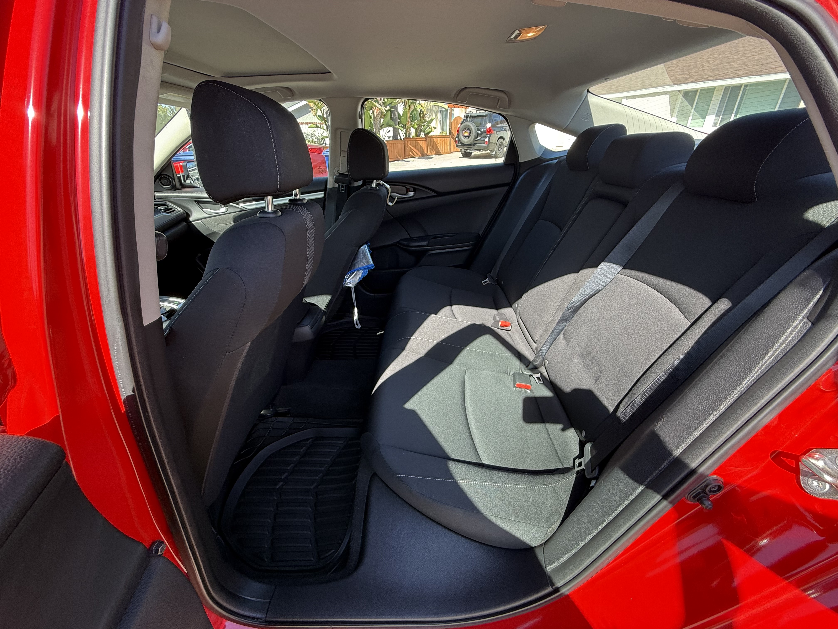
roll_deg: +1.0
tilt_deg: -27.9
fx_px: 339
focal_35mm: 14
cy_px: 314
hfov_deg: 102.1
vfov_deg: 85.7
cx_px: 419
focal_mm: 2.22
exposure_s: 1/99
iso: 50
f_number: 2.2
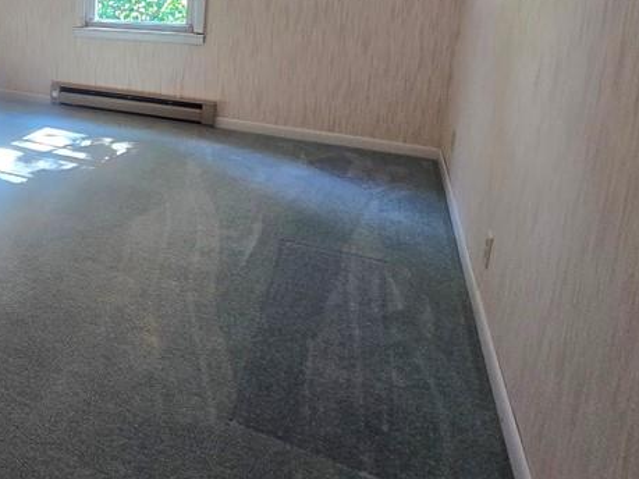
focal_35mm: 29
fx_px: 535
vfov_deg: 45.2
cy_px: 79
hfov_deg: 47.5
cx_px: -39
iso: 250
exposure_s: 1/60
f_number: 2.2
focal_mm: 2.2
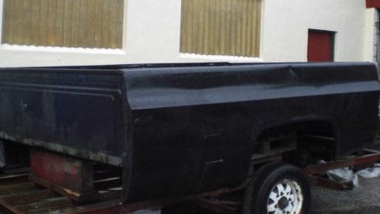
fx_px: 584
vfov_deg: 20.7
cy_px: 72
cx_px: 210
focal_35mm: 58
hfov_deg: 36.0
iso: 400
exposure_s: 1/125
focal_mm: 6.3
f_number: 3.1
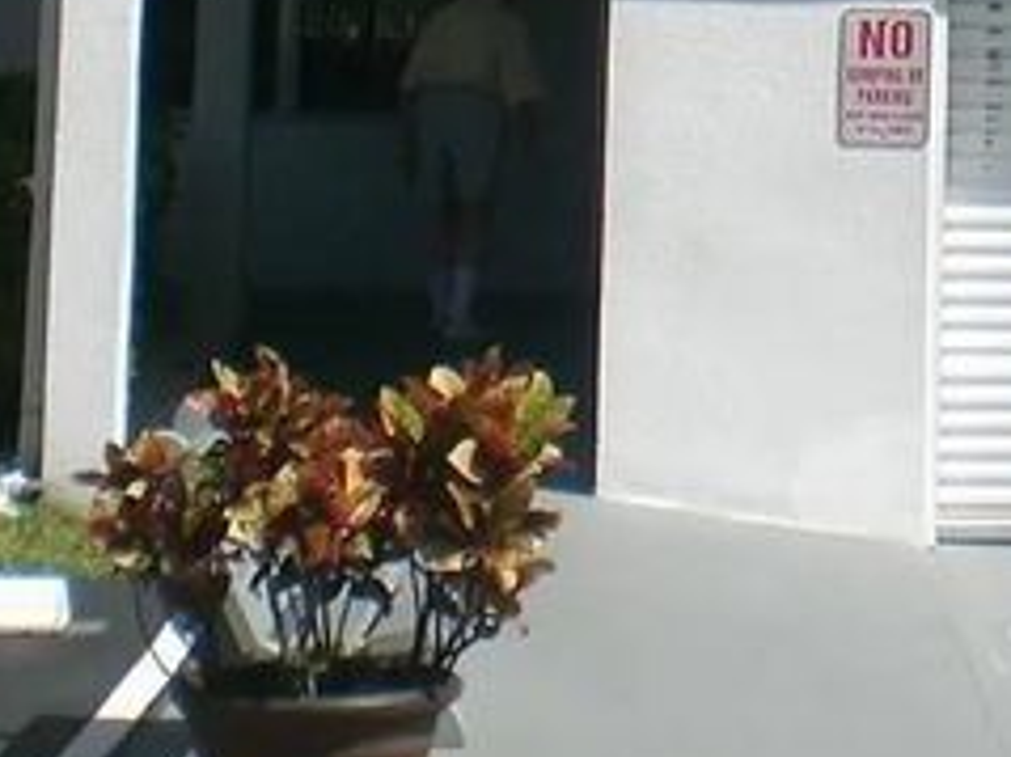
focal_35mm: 163
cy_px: -672
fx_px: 4758
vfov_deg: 8.7
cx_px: 1206
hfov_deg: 11.9
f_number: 4.4
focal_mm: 6.3
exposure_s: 1/640
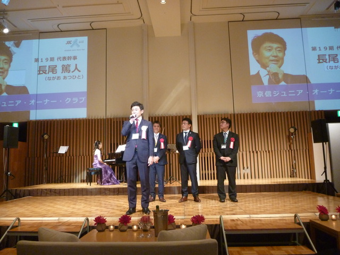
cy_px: 128
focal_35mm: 28
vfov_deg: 49.7
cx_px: 170
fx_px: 275
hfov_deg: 63.4
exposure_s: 1/25
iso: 400
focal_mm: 4.9
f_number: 3.3
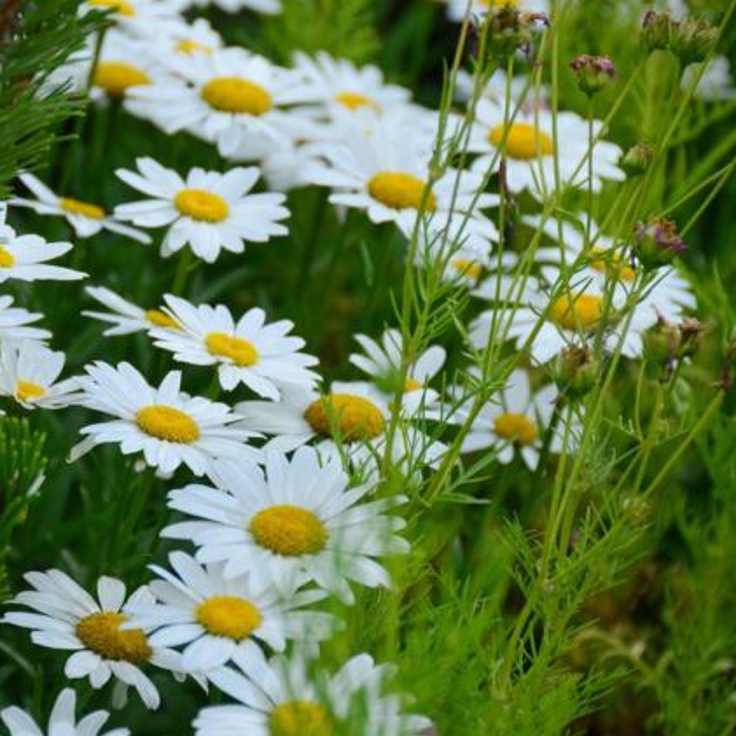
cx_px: 222
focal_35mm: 387
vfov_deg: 4.5
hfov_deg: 4.5
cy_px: 368
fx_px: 9309
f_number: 5.6
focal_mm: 200
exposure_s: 1/640
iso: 200
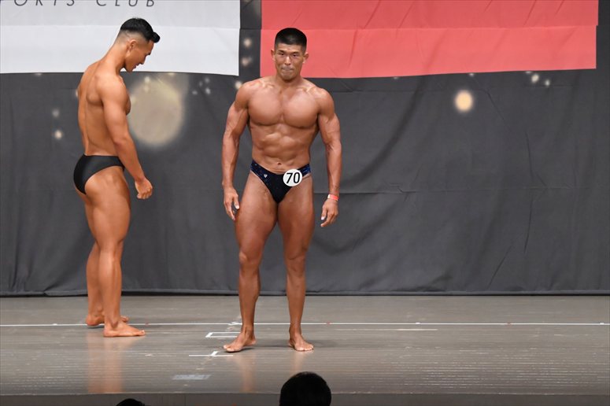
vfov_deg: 6.8
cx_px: 305
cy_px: 203
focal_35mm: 202
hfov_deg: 10.2
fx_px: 3421
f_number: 5.6
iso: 6400
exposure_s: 1/400
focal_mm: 135
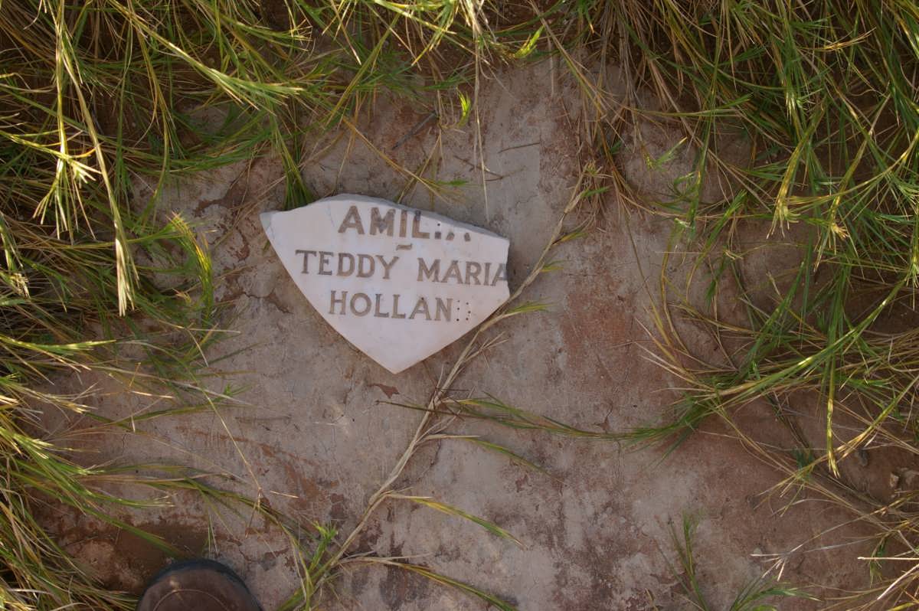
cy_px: 306
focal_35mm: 46
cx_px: 460
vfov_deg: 28.9
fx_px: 1186
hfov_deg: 42.4
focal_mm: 31
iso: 200
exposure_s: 1/90
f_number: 8
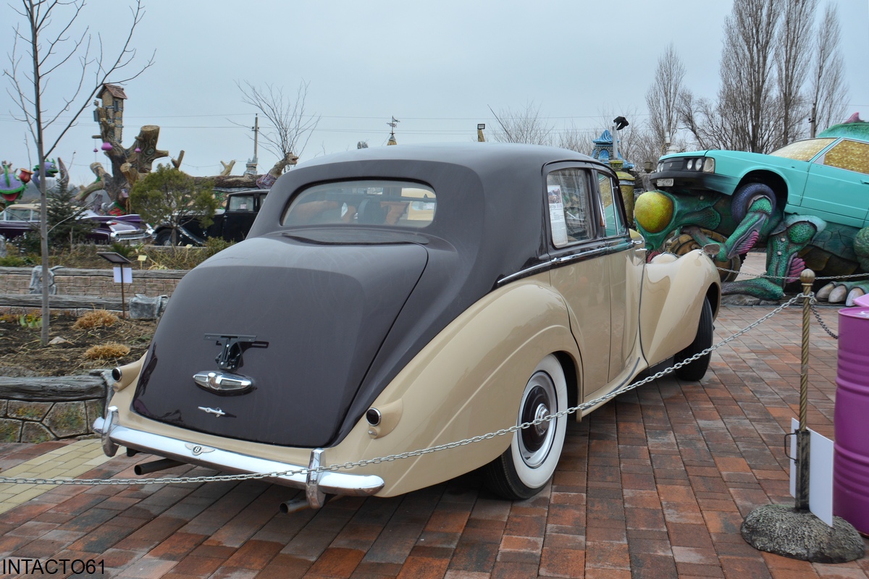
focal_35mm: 33
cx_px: 434
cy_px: 290
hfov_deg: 57.2
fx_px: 797
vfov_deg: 40.0
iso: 200
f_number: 6.3
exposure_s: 1/160
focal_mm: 22
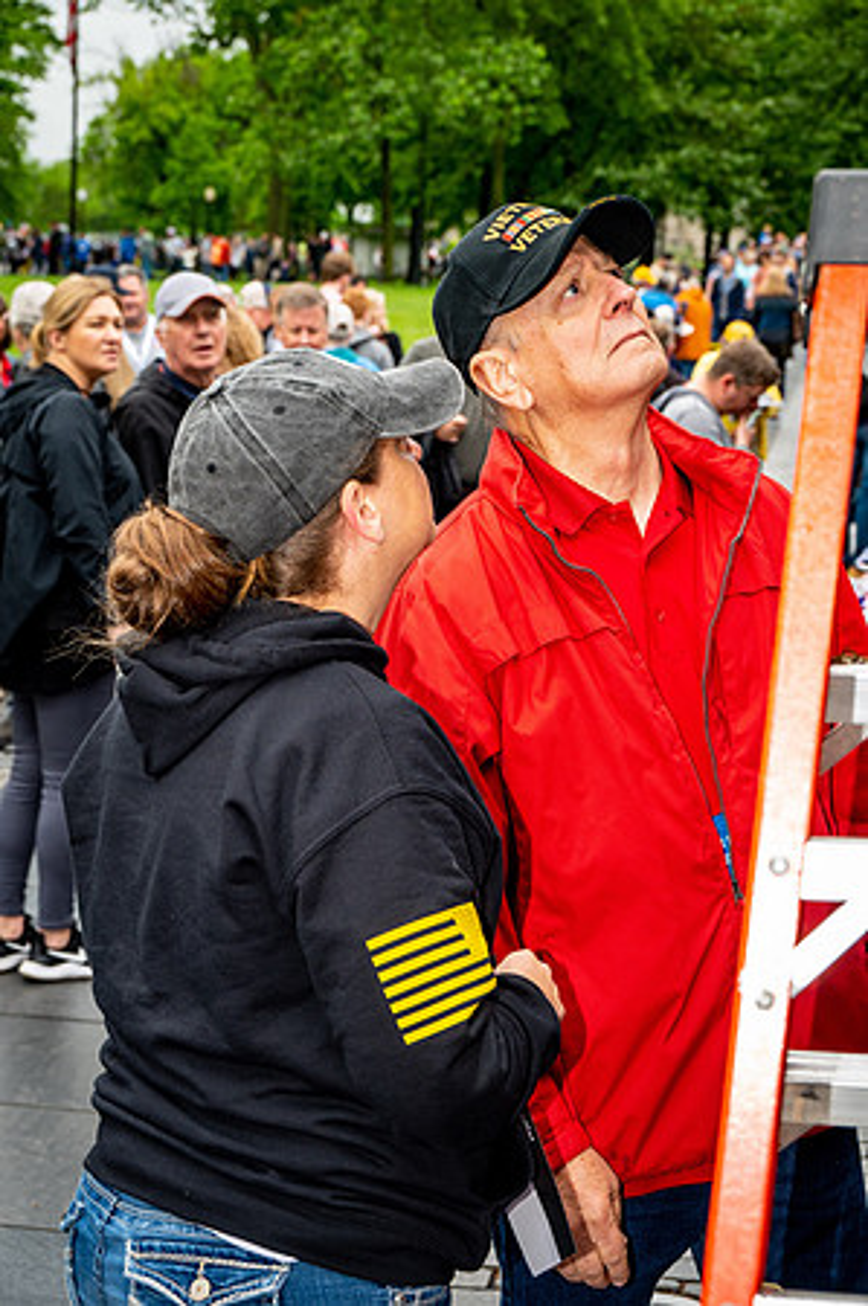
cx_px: 434
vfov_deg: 28.9
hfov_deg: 19.4
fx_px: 2537
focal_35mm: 70
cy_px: 653
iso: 900
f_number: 8
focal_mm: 70
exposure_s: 1/640
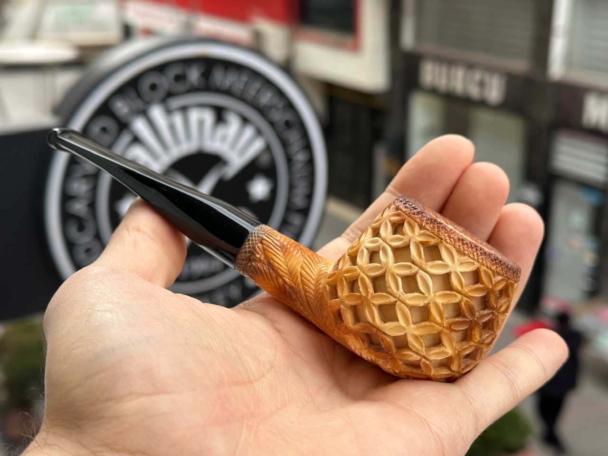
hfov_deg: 39.7
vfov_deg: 30.3
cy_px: 228
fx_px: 843
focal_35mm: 48
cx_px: 304
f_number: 1.78
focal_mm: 6.86
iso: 64
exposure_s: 1/496
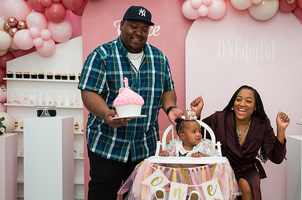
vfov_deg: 31.8
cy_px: 102
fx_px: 352
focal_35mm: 42
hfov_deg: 46.3
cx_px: 175
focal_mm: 34
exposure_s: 1/200
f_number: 3.2
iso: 800
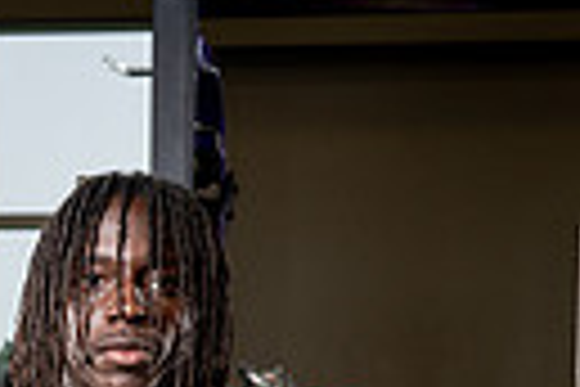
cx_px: 108
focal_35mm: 140
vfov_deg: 8.7
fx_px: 2255
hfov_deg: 14.6
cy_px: 986
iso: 640
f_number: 5.6
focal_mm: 40
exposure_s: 1/250
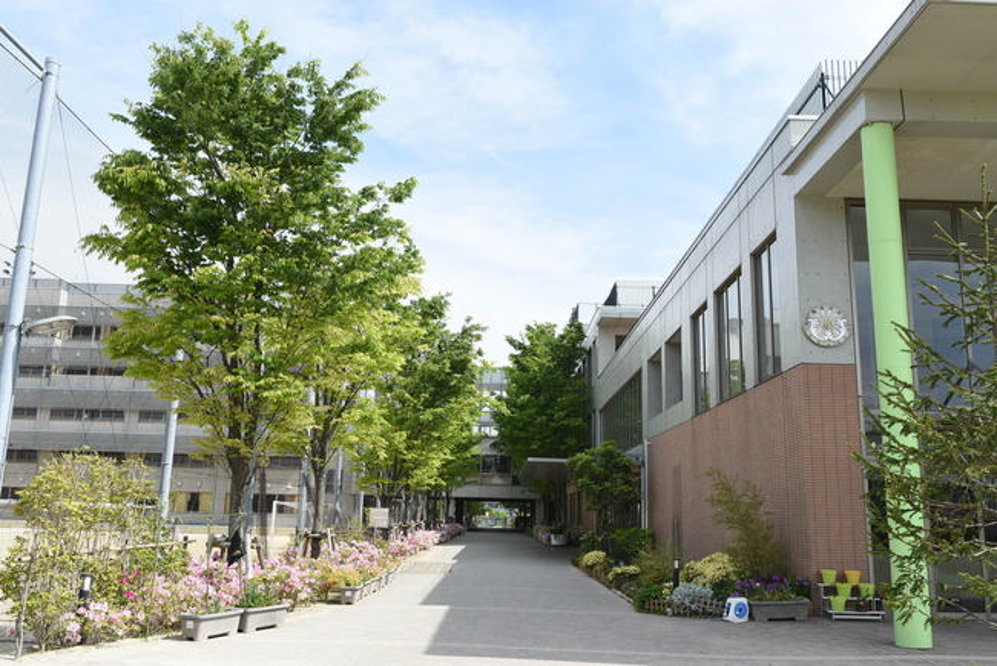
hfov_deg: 61.9
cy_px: 333
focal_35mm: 30
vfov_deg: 43.6
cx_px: 498
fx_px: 831
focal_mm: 20
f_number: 8
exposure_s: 1/400
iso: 200
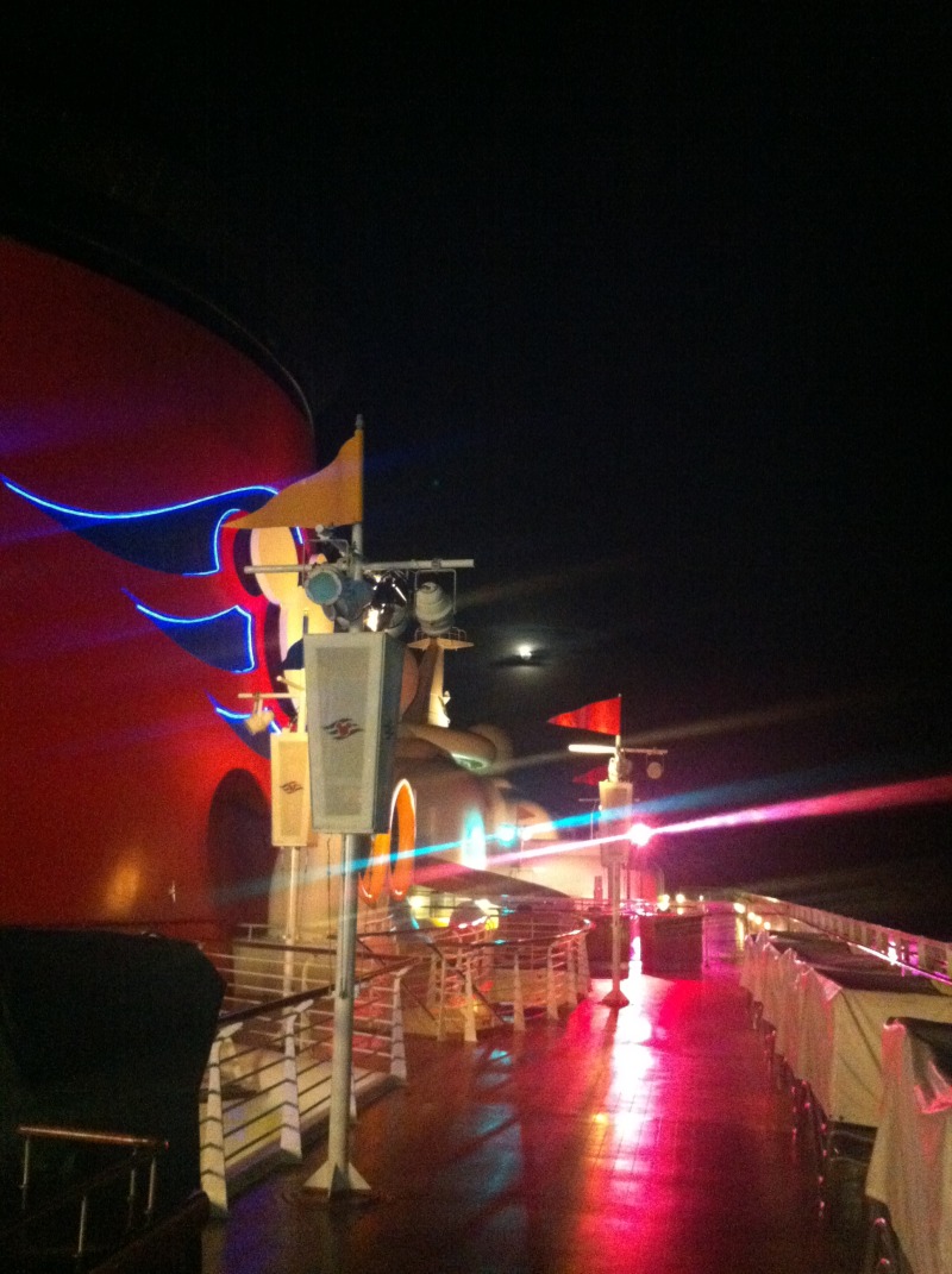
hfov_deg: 40.6
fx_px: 1287
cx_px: 476
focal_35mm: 35
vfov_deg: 52.7
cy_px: 637
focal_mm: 3.85
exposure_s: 1/15
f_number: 2.8
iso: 1000
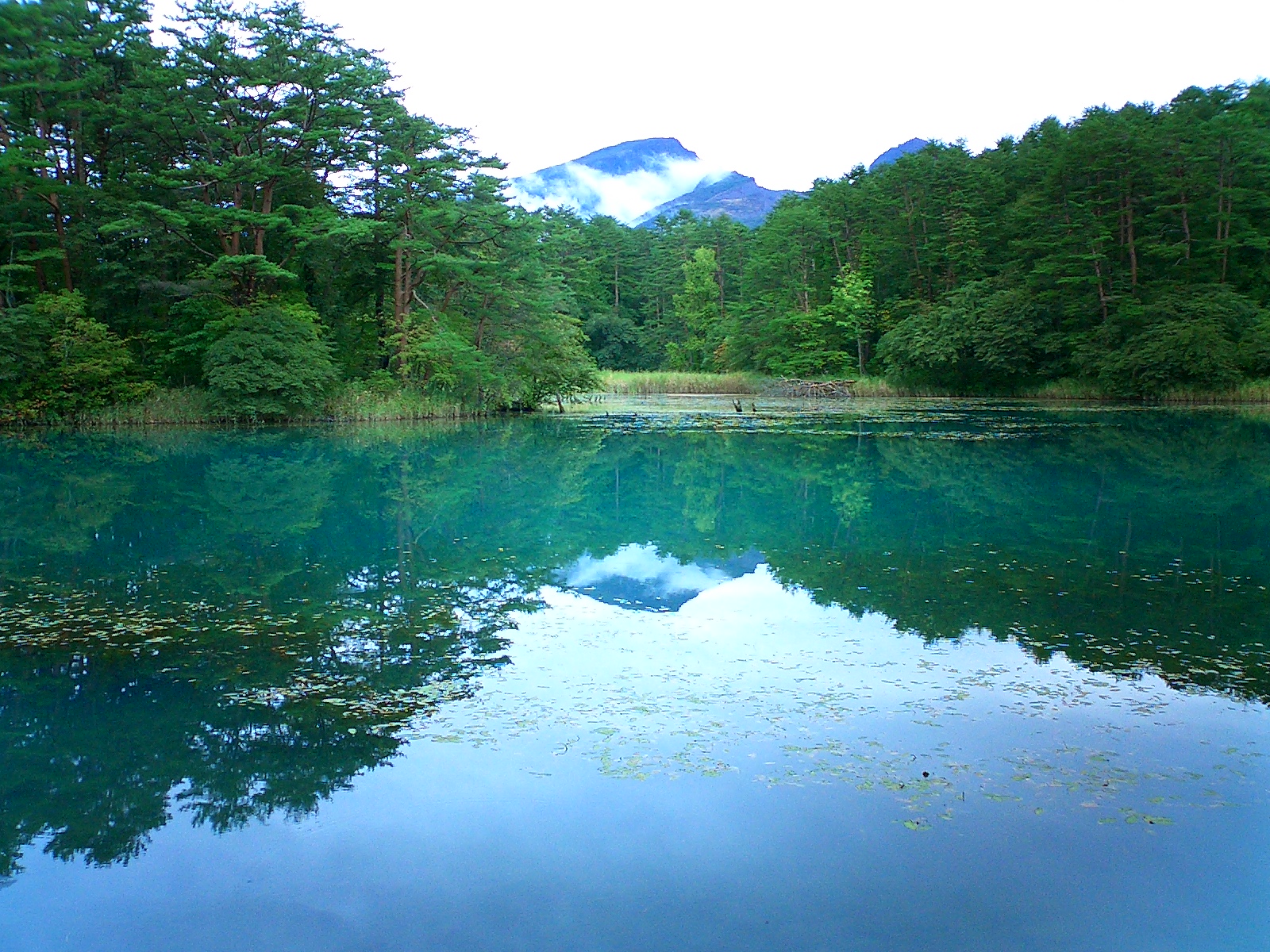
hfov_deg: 50.1
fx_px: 1357
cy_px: 476
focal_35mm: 37
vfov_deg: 38.7
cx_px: 635
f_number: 3.5
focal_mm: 5.6
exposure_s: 1/100
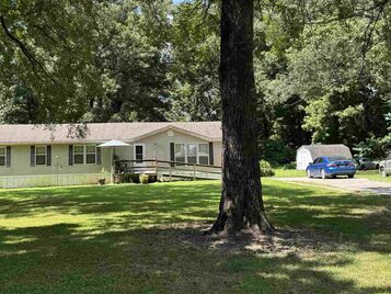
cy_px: 86
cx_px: 140
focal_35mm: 43
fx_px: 486
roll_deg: +1.2
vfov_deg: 33.2
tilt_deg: +6.9
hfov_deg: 43.4
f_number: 1.78
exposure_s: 1/792
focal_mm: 6.76
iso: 80
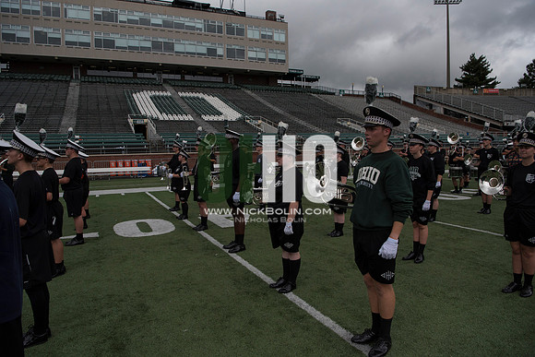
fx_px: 357
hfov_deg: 73.7
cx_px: 268
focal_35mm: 24
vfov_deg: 53.2
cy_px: 178
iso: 640
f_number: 5.6
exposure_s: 1/3200
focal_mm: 24
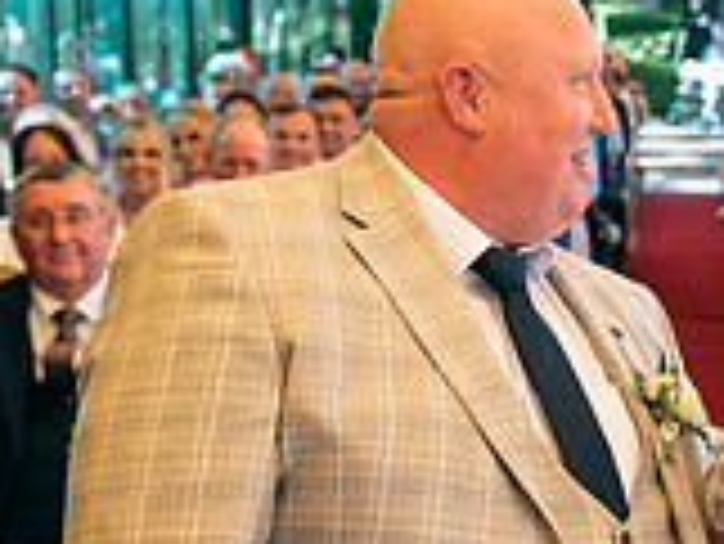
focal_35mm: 83
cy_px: 429
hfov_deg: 22.3
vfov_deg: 17.7
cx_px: 782
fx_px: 1737
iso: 250
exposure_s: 1/250
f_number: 3.5
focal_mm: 24
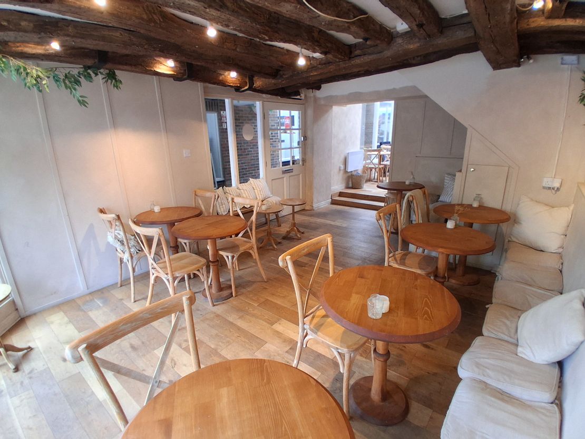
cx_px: 292
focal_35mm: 17
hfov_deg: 91.0
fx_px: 287
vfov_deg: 74.8
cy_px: 220
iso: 200
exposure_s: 1/50
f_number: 2.2
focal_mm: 1.4
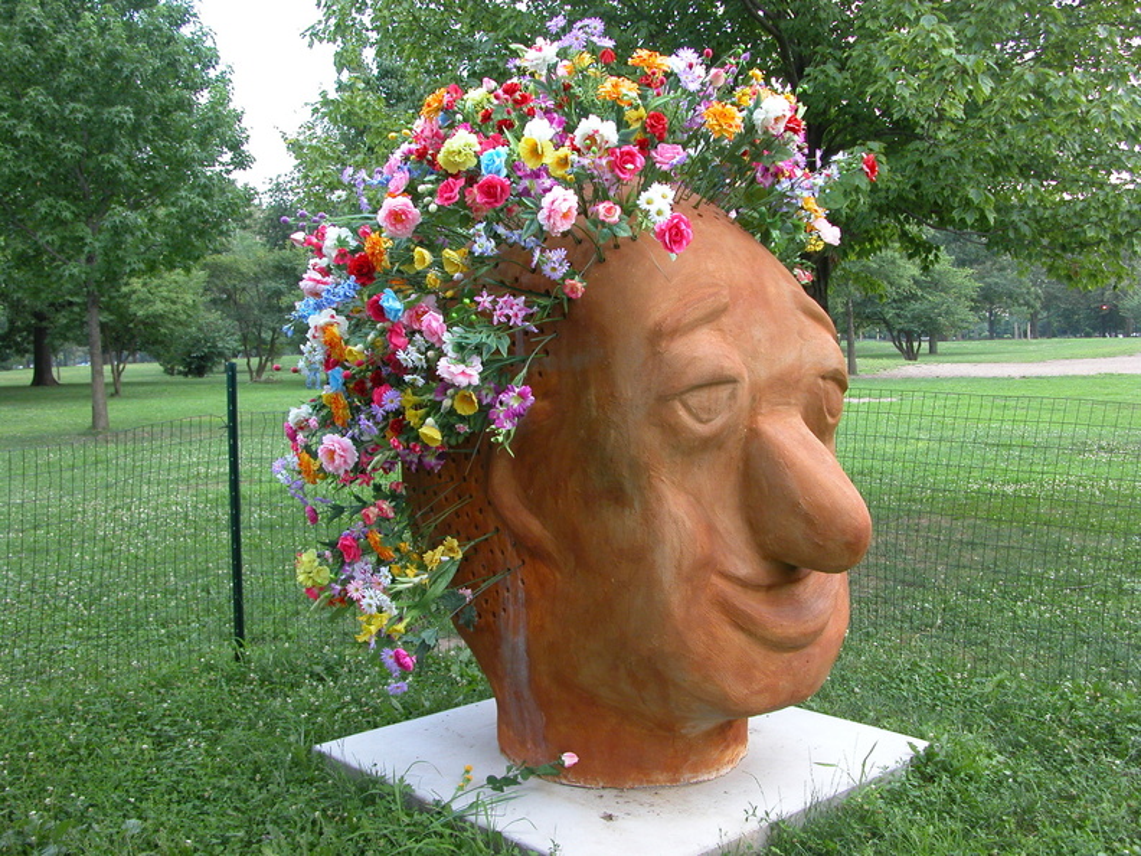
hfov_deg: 51.4
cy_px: 428
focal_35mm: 36
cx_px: 570
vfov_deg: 39.7
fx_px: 1187
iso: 100
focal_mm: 9.2
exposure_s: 1/98.2
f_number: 3.2
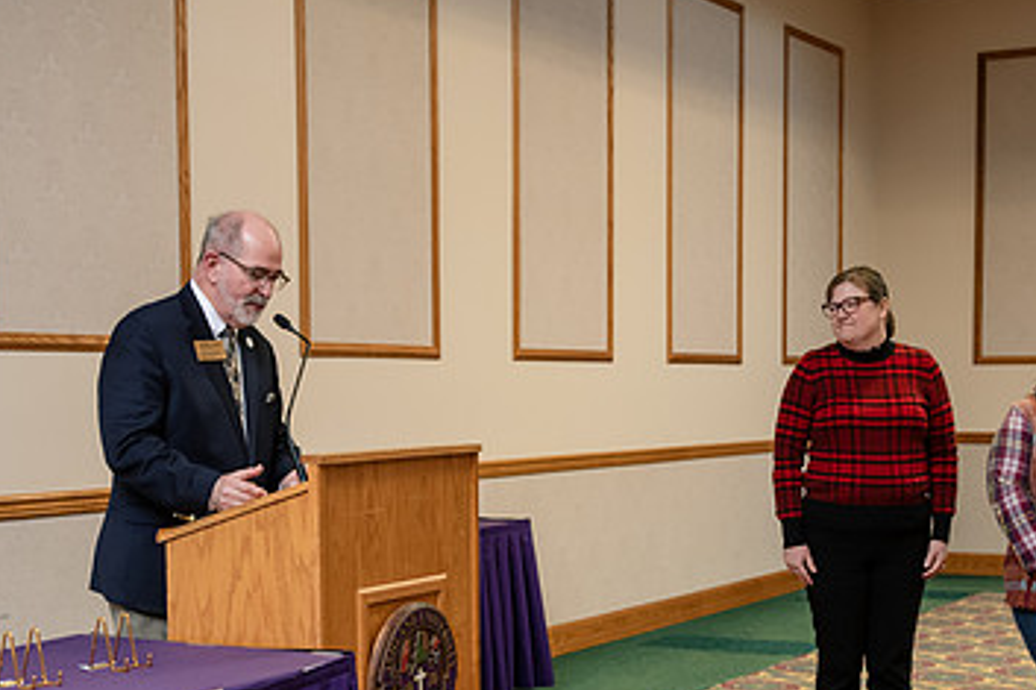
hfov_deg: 29.3
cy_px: 504
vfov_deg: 19.6
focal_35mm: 69
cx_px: 534
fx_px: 1985
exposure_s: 1/125
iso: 1000
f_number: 3.5
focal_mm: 42
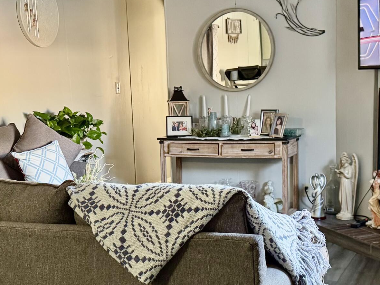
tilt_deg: -9.9
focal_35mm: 61
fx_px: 670
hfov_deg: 31.7
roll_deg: +2.4
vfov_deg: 23.9
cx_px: 171
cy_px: 193
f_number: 1.78
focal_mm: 6.76
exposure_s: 1/60
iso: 640
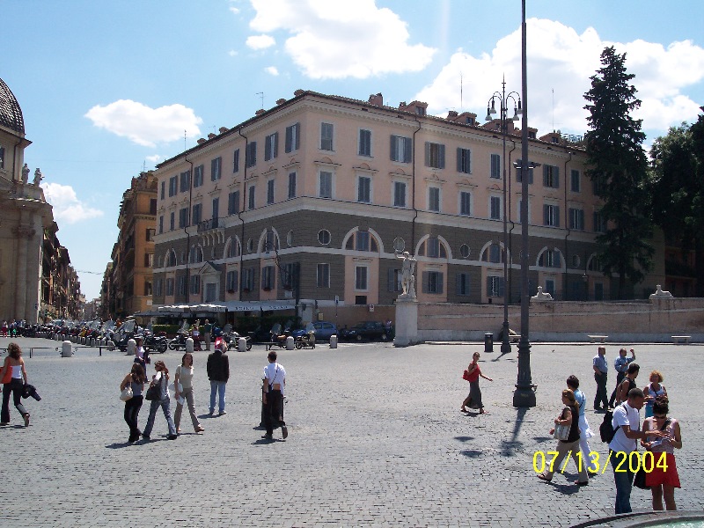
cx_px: 352
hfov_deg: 49.0
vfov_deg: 37.7
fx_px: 773
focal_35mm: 38
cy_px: 264
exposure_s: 1/700
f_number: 4.8
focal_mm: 8
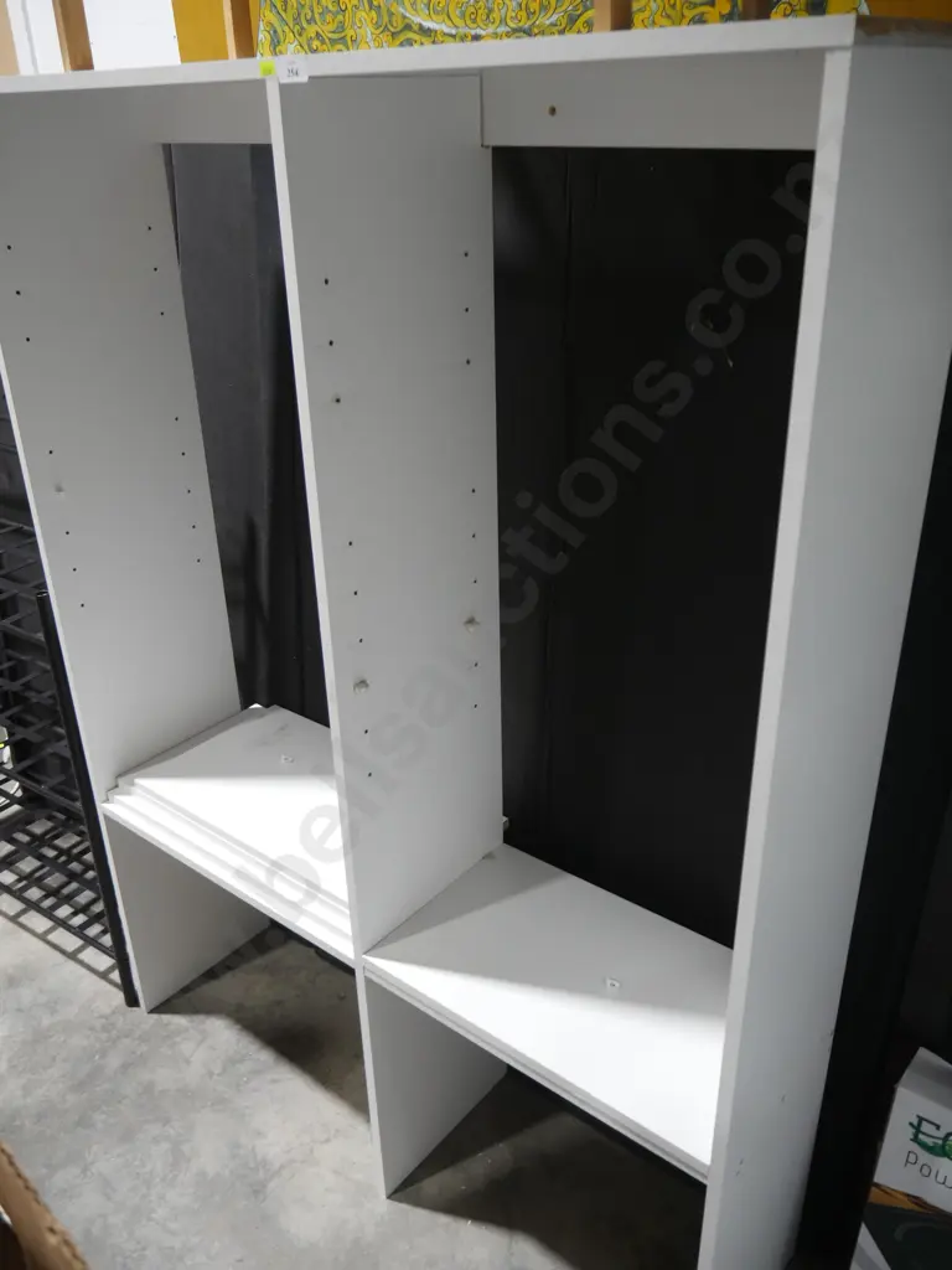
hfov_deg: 49.7
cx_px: 476
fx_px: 1027
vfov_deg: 63.4
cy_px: 635
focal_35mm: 28
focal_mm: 14
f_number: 3.5
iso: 400
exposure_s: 1/60
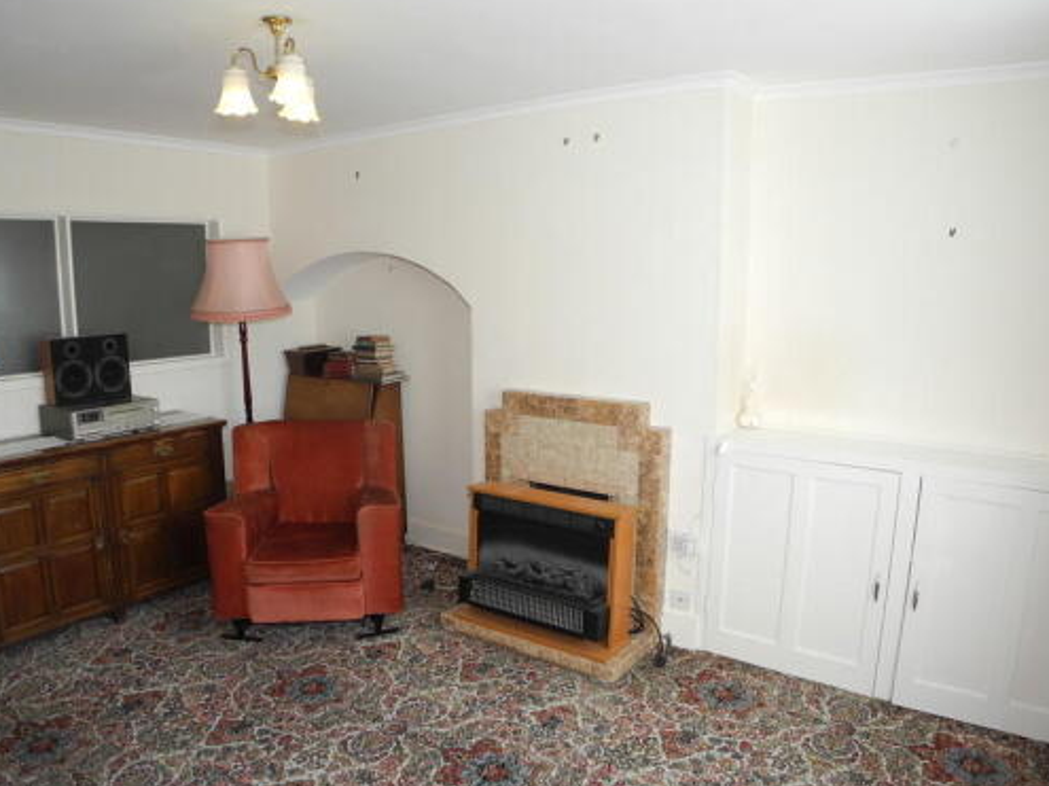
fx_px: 1000
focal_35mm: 33
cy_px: 414
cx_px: 503
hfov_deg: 55.3
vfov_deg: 42.9
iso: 100
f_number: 2.8
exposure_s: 1/97.4
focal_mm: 6
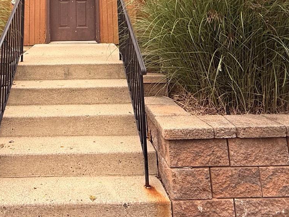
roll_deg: +0.9
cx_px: 78
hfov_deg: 47.4
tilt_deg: +12.7
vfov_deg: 31.1
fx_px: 317
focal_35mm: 38
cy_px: -50
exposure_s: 1/142
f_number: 2.2
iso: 50
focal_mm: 2.22
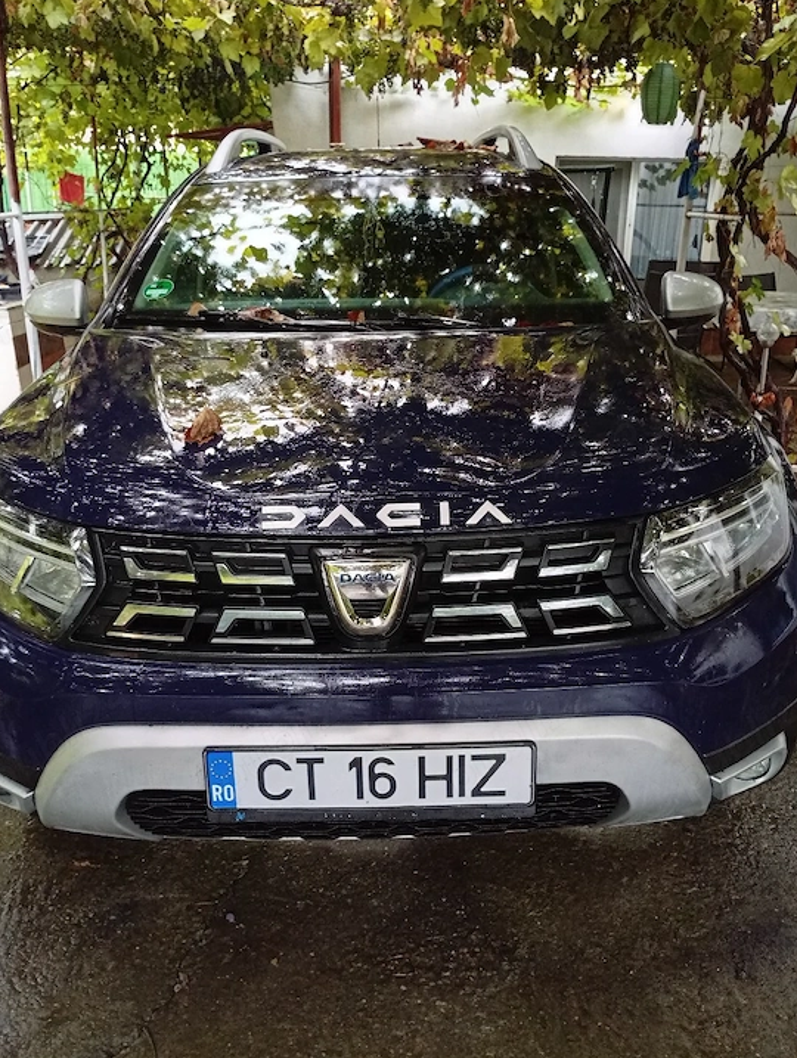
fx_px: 919
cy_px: 525
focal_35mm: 30
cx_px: 372
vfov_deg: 59.9
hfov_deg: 46.9
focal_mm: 3.84
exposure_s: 1/50.3
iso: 244
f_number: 1.8
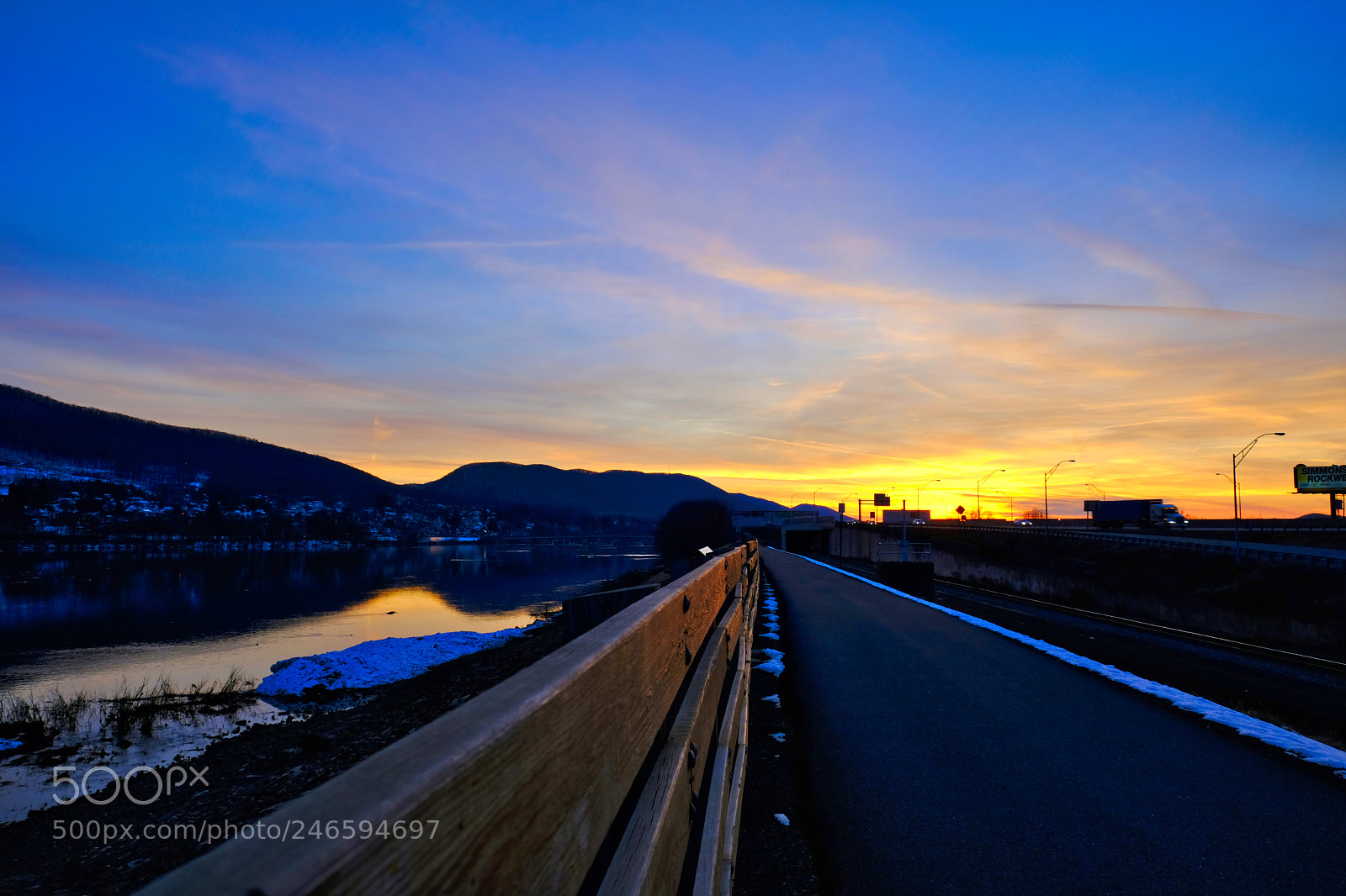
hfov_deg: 67.4
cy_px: 448
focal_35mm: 27
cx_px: 673
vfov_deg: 47.9
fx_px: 1009
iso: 200
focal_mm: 18
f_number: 8
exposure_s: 1/28
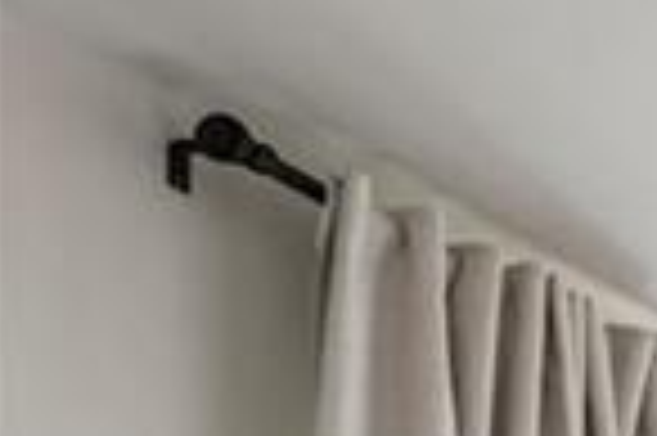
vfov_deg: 9.6
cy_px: 1238
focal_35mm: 116
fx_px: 2105
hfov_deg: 9.6
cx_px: 2295
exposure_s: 1/13
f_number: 8
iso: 400
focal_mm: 16.5
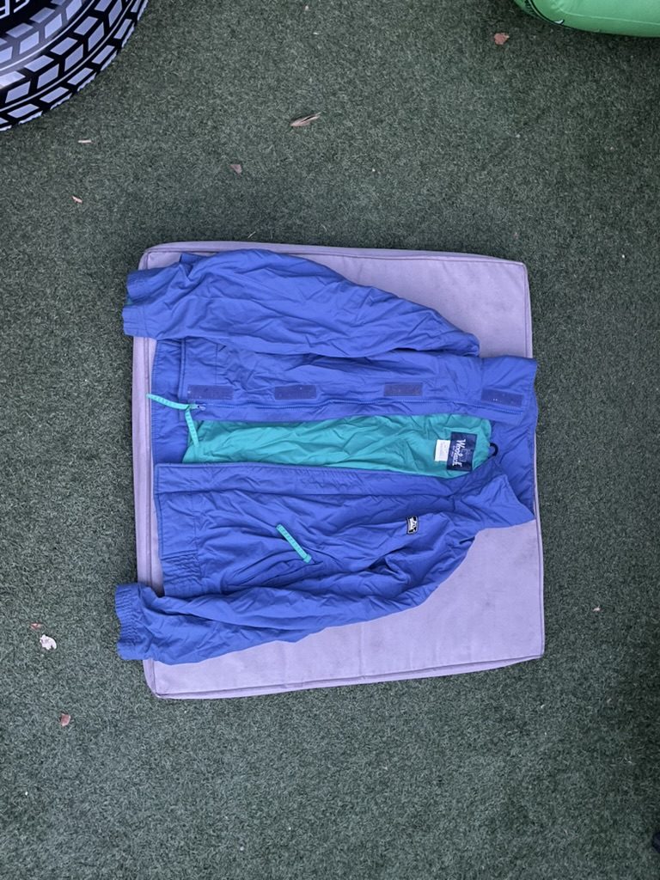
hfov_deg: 53.1
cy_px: 440
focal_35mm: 26
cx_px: 330
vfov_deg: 67.3
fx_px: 661
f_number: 1.6
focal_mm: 4.2
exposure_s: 1/13
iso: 500
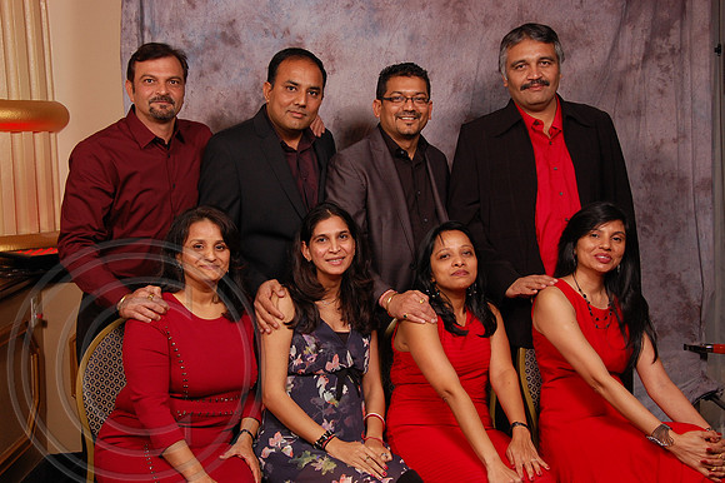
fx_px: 1147
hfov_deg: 35.1
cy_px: 242
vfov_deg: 23.8
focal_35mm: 57
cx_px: 362
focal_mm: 38
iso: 400
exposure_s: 1/200
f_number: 5.6
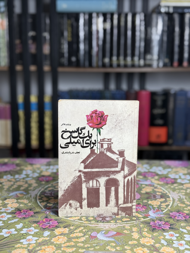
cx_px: 95
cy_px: 126
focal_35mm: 48
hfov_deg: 30.3
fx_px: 351
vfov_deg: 39.7
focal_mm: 6.76
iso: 64
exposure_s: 1/100
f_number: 1.78
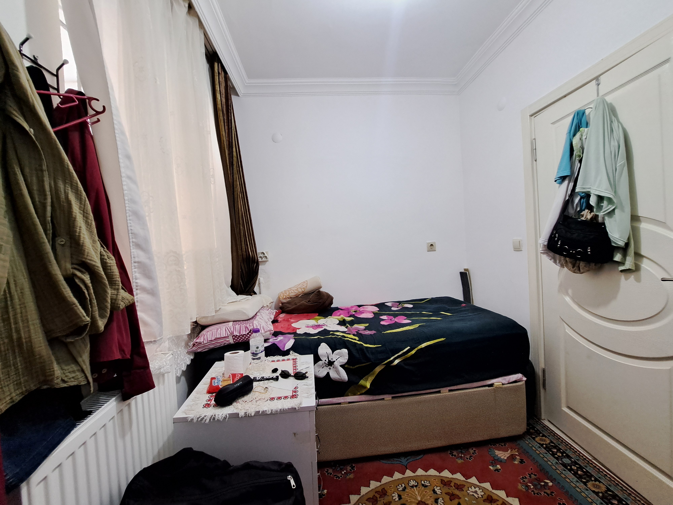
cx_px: 336
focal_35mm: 13
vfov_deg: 89.9
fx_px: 253
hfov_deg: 106.2
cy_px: 252
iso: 200
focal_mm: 1.74
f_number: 2.2
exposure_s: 1/33
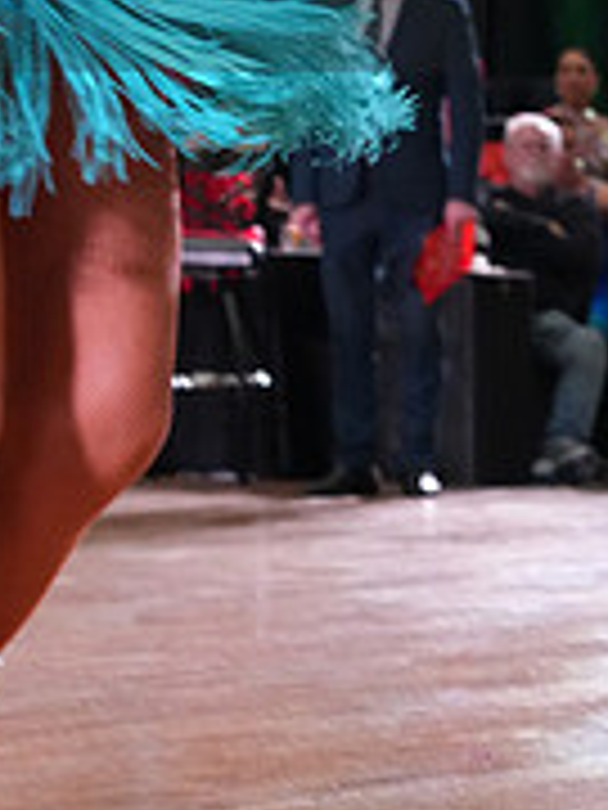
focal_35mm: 217
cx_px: -133
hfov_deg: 6.8
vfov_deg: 9.0
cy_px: -76
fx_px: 5082
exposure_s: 1/320
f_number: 5.6
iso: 5000
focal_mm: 70
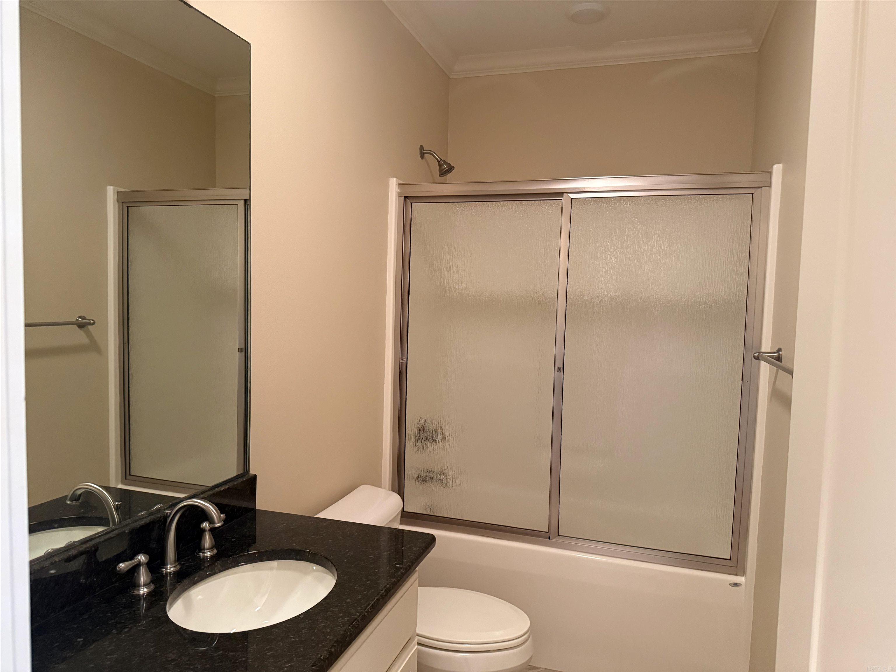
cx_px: 448
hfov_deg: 71.6
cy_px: 336
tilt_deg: -3.7
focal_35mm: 24
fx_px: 621
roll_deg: -1.0
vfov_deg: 56.8
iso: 800
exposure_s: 1/60
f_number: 1.78
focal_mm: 6.76
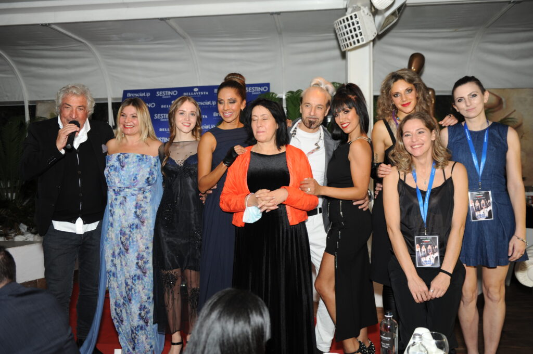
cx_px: 266
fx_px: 473
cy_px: 177
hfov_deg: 58.8
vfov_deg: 41.1
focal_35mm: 32
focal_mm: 32
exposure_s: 1/160
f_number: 2.8
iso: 500
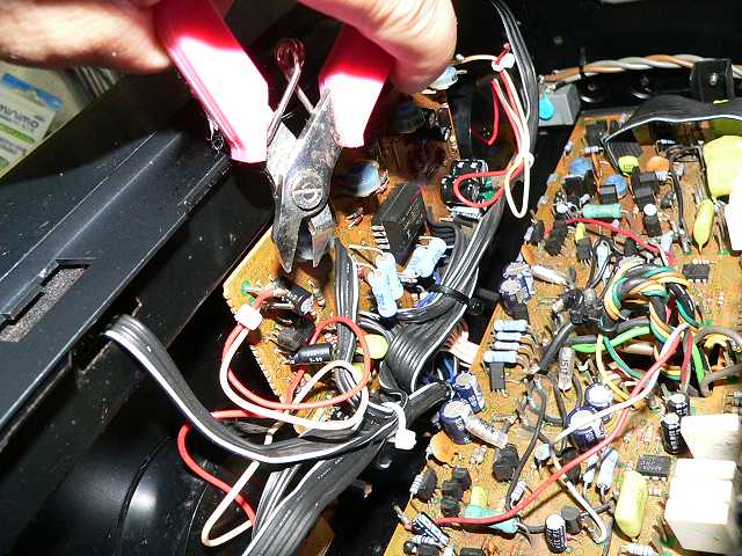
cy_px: 278
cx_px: 371
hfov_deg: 51.4
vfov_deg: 39.7
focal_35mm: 36
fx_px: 772
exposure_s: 1/60
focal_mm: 6
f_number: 4
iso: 400
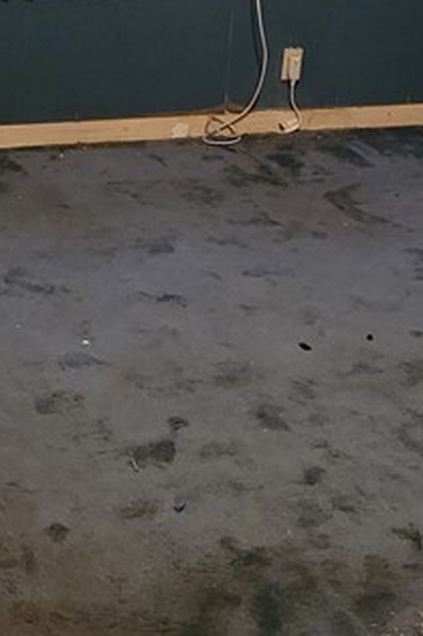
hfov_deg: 14.4
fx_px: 1676
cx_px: 253
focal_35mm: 95
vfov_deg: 20.8
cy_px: 10
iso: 640
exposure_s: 1/15
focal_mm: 5.9
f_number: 2
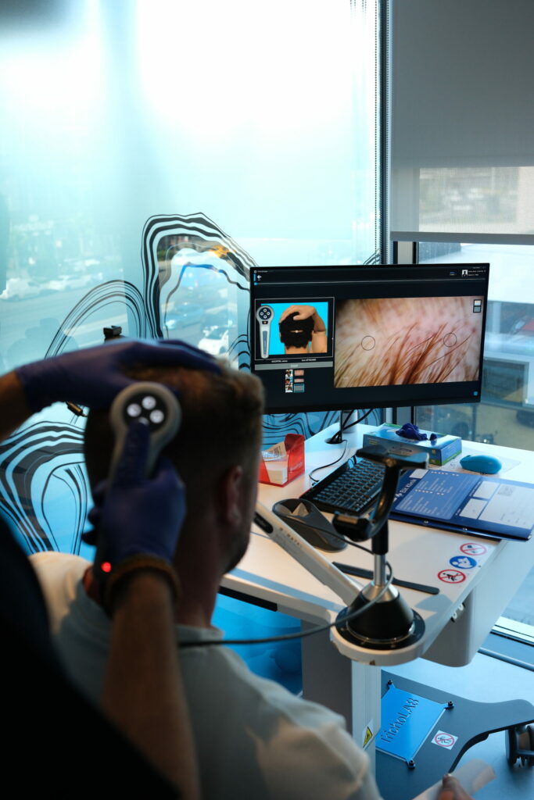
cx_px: 267
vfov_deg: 54.4
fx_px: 778
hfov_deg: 37.9
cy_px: 400
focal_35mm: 35
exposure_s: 1/250
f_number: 2.8
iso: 640
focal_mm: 23
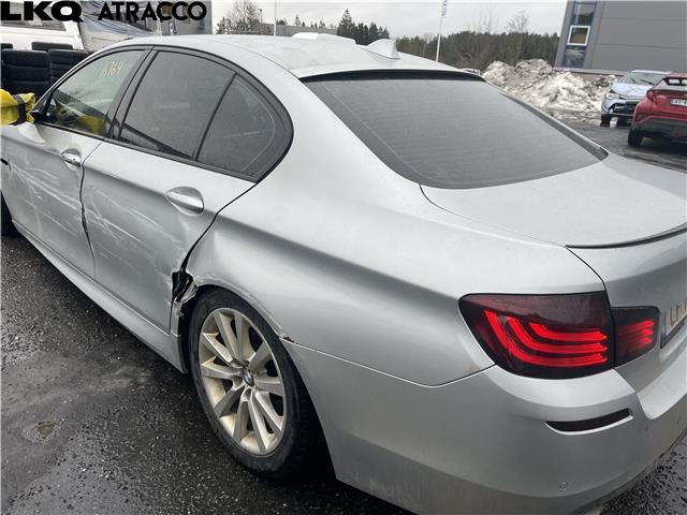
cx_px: 344
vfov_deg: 53.1
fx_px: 516
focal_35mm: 26
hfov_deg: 67.3
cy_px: 258
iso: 32
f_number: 1.6
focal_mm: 4.2
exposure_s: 1/296
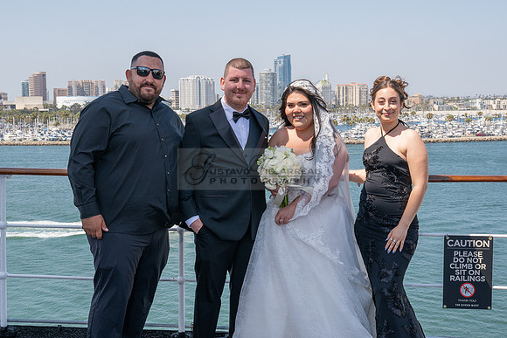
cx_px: 242
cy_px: 154
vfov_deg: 26.4
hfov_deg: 38.8
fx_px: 720
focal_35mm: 51
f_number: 11
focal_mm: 43
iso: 200
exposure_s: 1/200
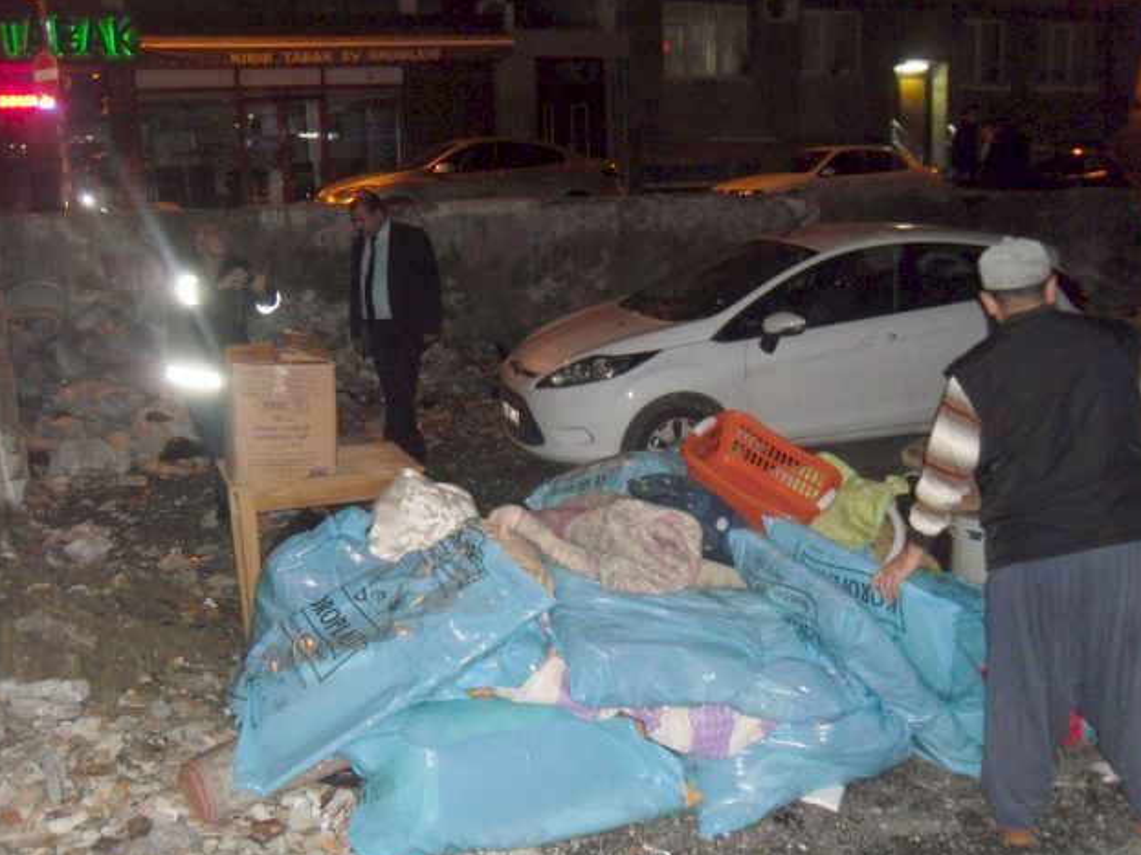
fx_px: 1153
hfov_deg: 52.6
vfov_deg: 40.7
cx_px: 570
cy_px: 437
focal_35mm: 35
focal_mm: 6
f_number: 2.8
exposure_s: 1/45
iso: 400
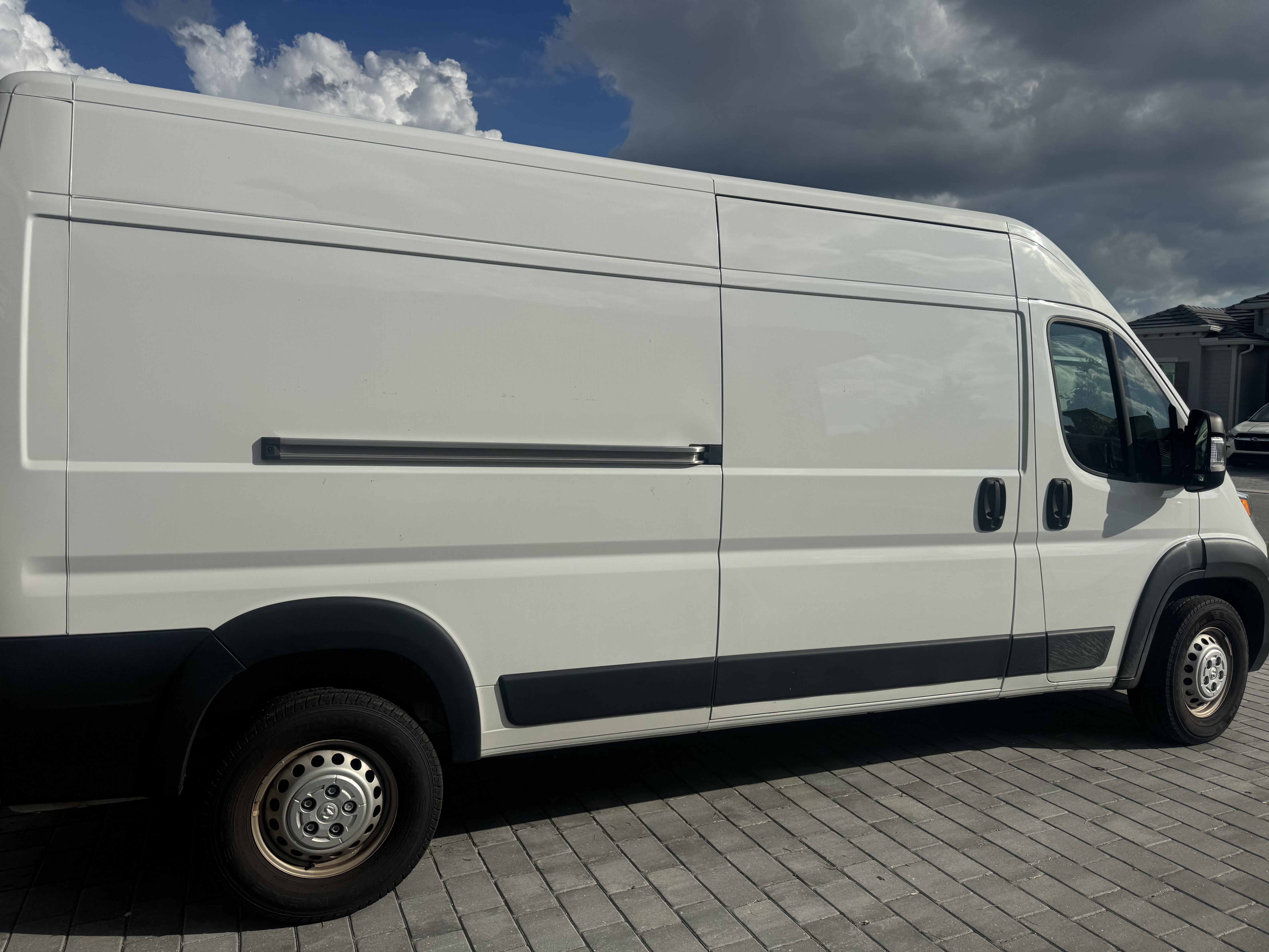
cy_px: 476
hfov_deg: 71.6
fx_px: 880
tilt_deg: -4.5
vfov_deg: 56.8
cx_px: 634
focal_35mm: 24
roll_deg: -0.5
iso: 64
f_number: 1.78
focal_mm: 6.76
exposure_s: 1/12346
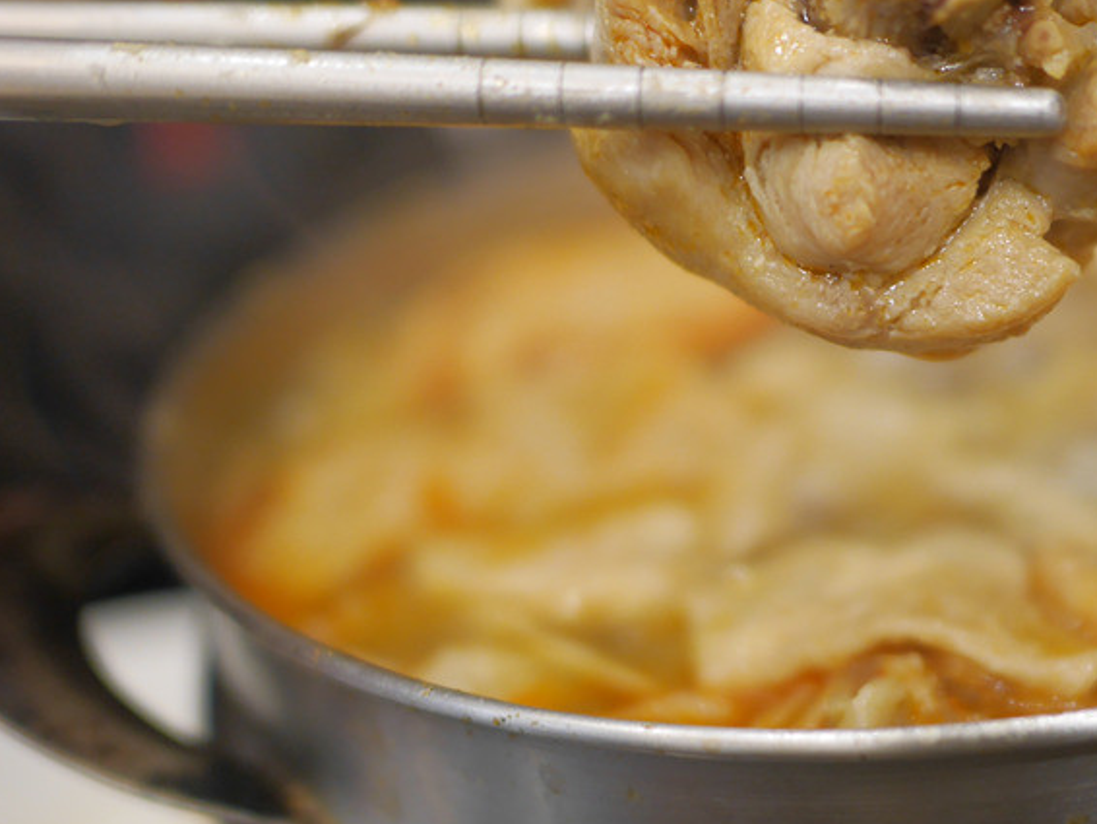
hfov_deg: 34.5
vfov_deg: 27.5
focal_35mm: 53
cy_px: 454
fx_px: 1680
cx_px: 946
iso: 500
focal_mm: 15
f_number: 1.7
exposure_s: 1/60
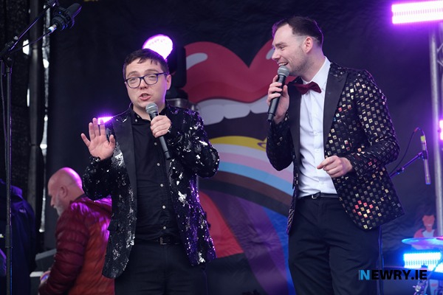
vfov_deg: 9.3
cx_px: 222
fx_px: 1809
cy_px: 148
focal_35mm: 147
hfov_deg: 14.0
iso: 800
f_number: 4
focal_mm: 98.2
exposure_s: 1/280
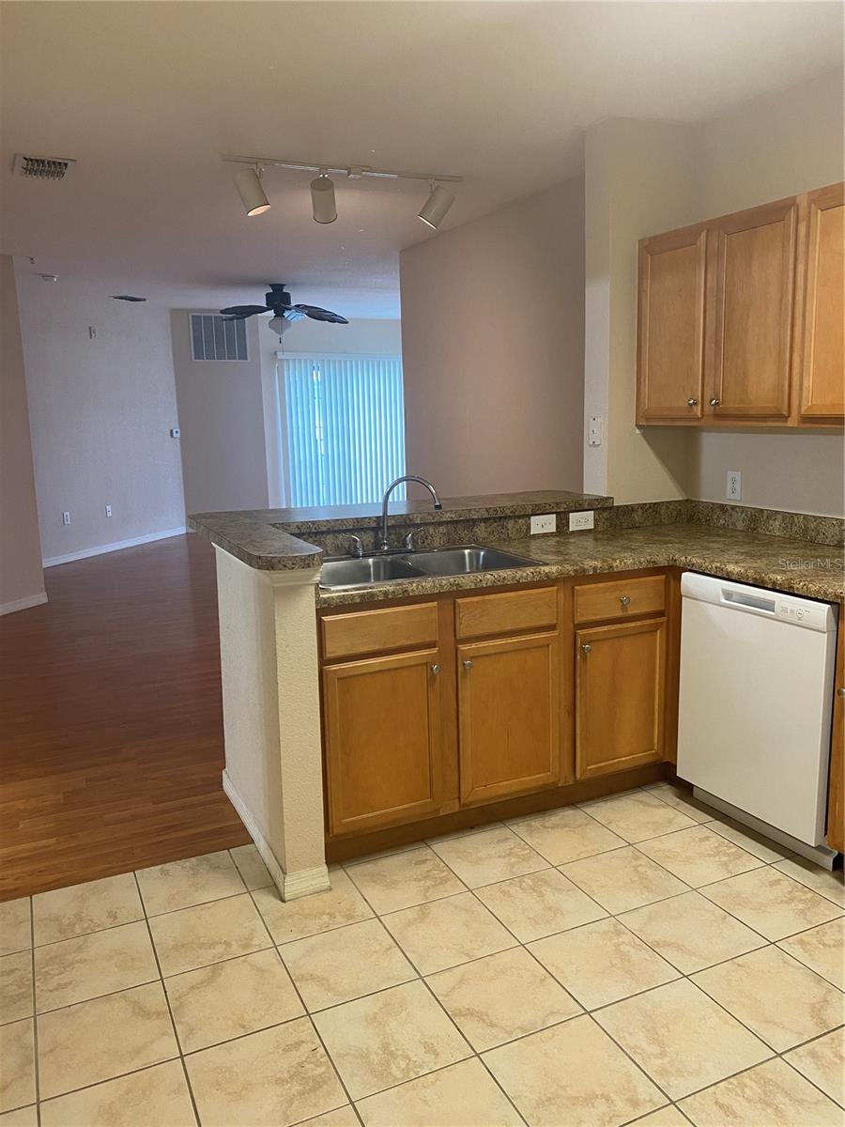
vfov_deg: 67.3
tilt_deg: -9.1
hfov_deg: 53.1
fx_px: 846
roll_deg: +1.5
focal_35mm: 26
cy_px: 564
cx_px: 422
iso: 160
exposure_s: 1/60
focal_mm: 4.25
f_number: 1.8
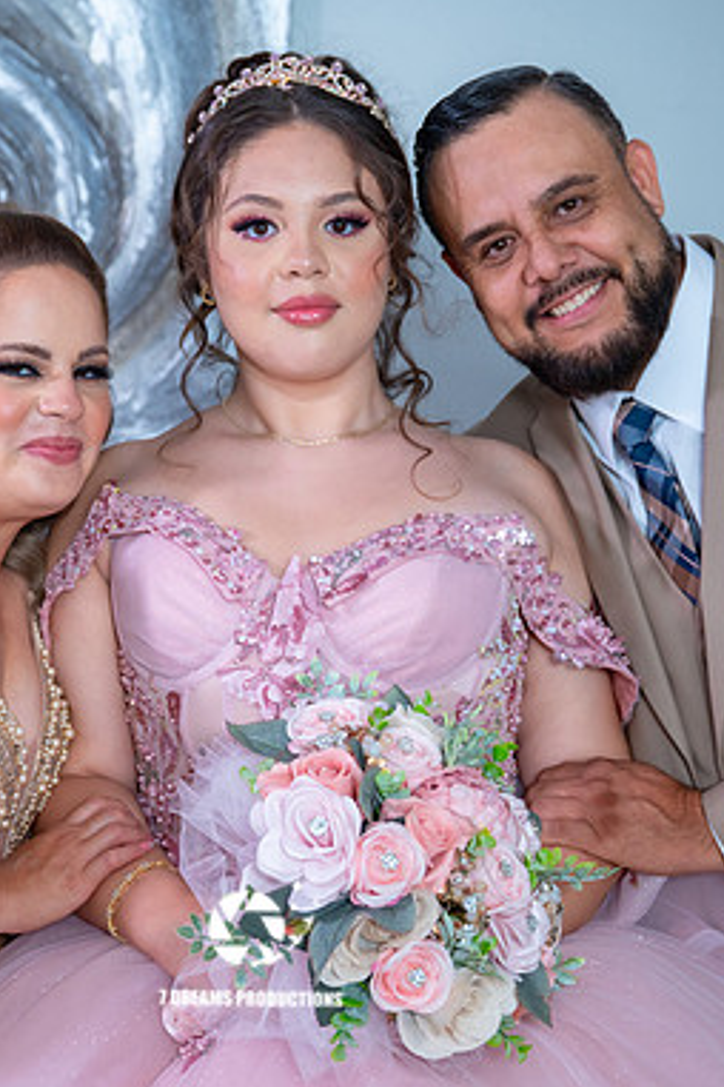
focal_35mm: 70
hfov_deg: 19.4
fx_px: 2112
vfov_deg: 28.8
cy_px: 545
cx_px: 251
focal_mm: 46
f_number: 4
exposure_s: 1/60
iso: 1250
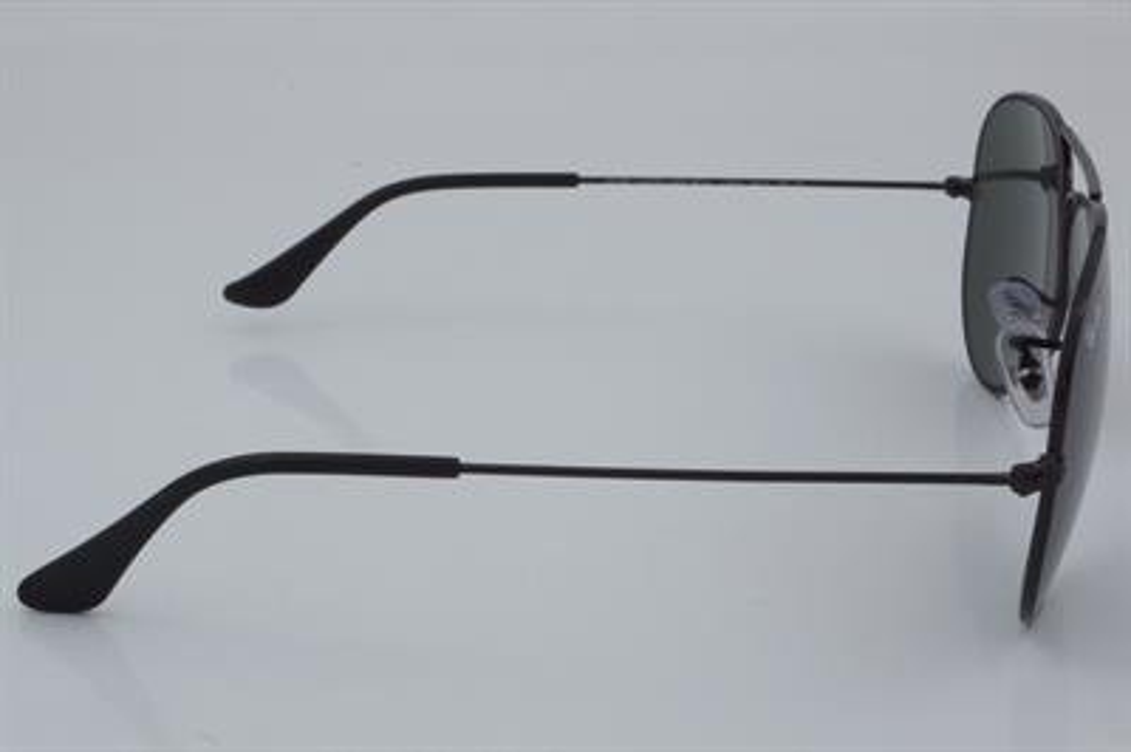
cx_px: 566
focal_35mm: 75
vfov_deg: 18.2
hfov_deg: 27.0
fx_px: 2354
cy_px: 376
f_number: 32
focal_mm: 50
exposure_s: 1/4
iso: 100
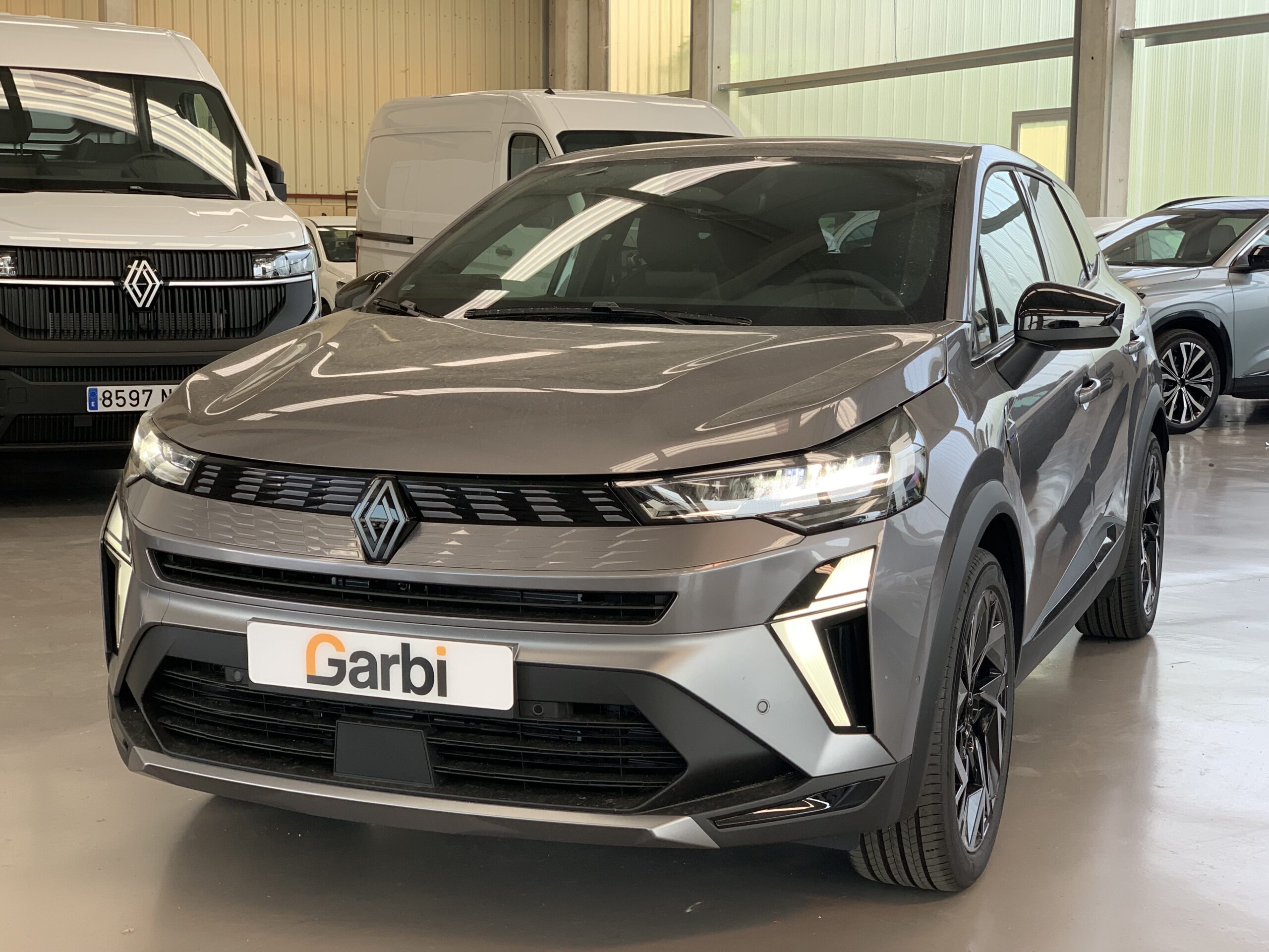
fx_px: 1906
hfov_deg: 36.8
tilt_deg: -7.0
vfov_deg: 28.0
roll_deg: -1.2
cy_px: 476
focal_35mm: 52
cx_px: 634
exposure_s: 1/122
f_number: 2.4
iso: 40
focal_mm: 6
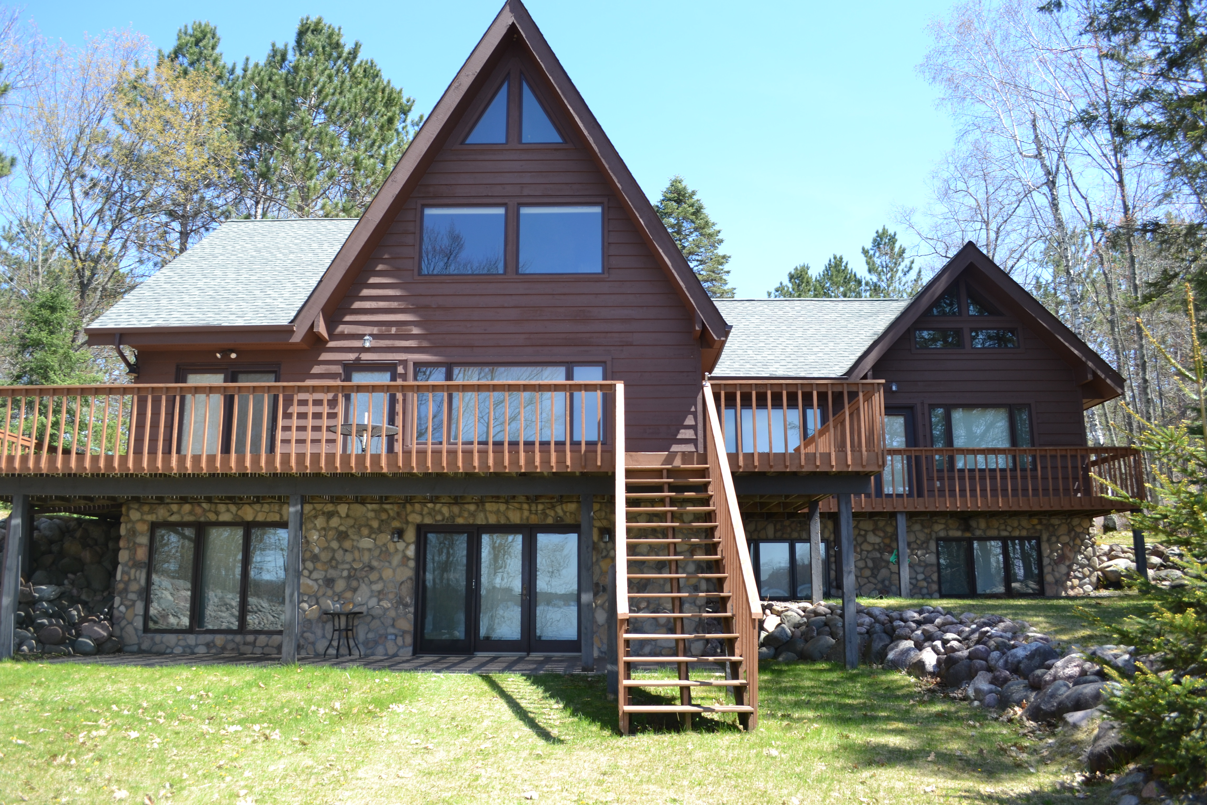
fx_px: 905
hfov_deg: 67.4
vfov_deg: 47.9
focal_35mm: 27
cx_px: 604
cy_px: 402
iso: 110
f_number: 5.6
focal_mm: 18
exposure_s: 1/125
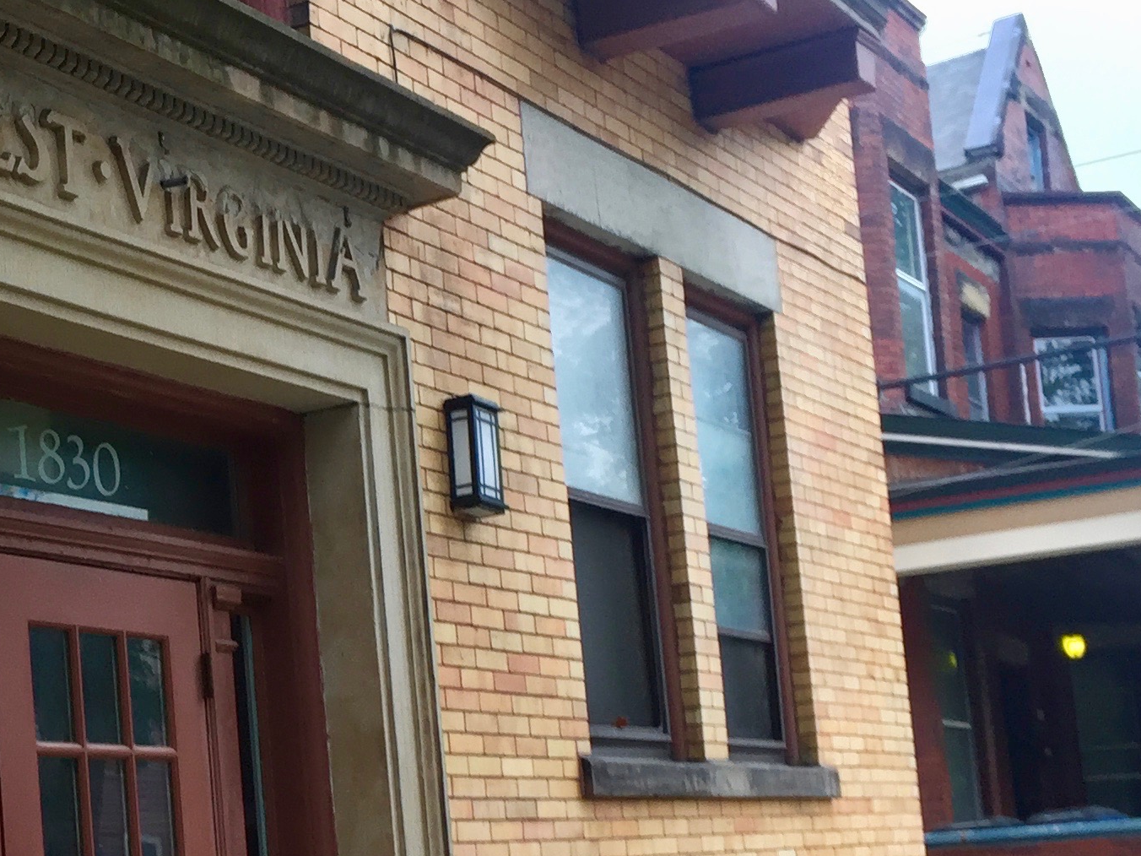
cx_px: 36
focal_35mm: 70
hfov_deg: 26.5
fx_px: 2307
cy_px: 654
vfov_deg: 20.8
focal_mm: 4.15
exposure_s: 1/120
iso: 50
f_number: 2.2
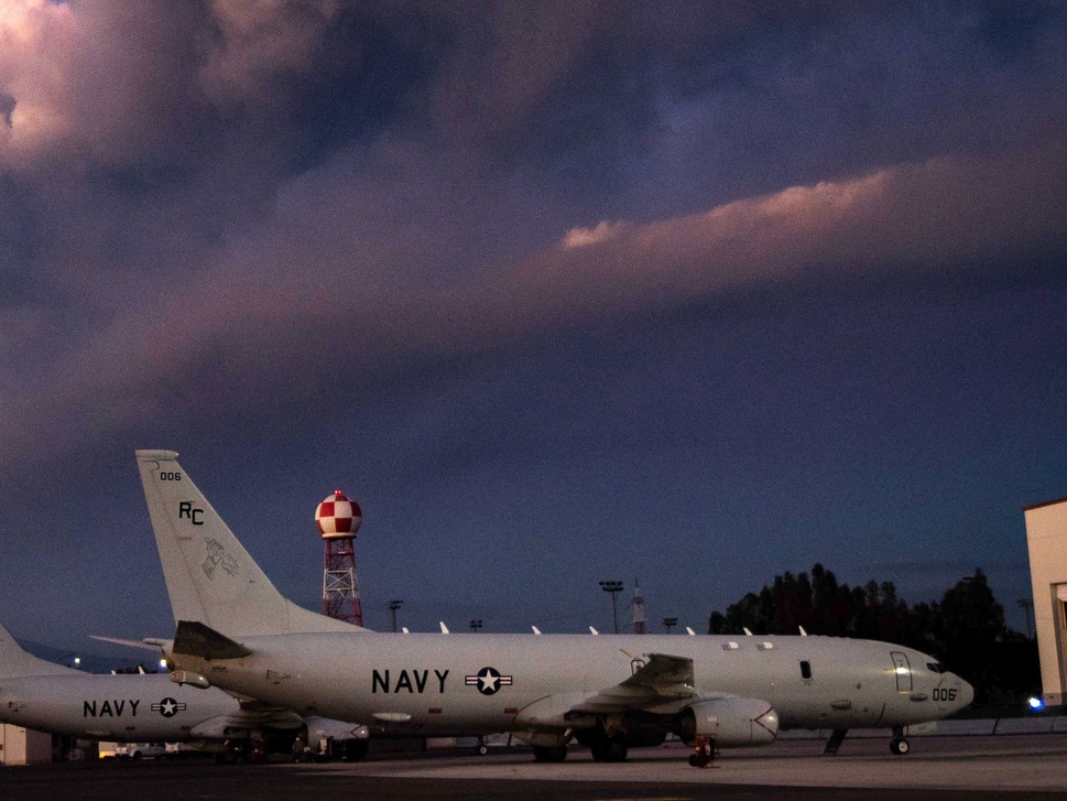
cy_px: 132
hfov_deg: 24.8
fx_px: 2405
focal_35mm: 78
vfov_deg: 18.7
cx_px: 281
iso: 800
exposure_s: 1/100
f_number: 4
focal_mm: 21
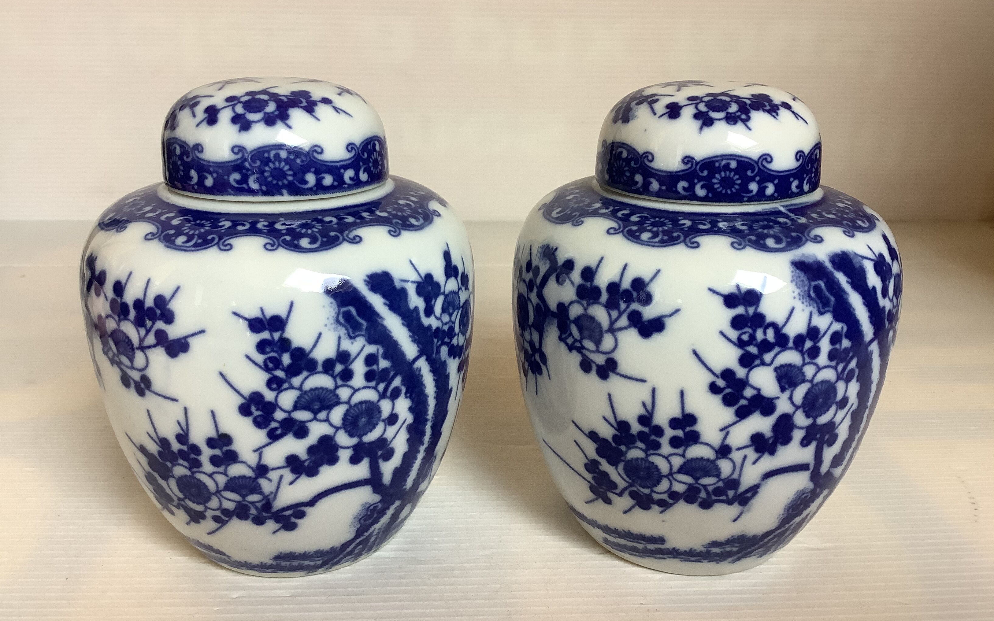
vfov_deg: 38.3
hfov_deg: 58.1
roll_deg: -0.1
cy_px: 312
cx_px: 498
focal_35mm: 33
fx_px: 894
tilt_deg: -19.9
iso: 100
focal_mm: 3.3
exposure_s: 1/100
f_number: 2.4
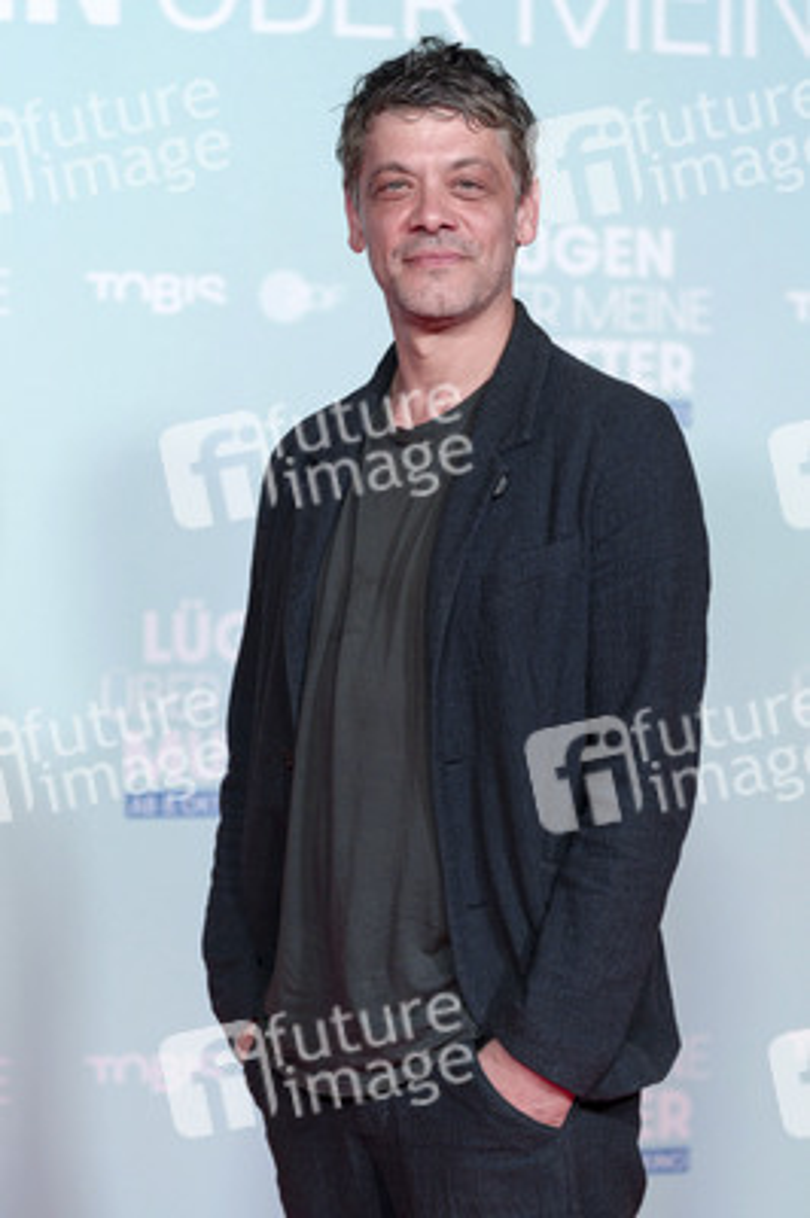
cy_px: 609
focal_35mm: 95
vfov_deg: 21.5
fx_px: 3212
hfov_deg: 14.4
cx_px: 405
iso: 500
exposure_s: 1/250
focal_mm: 95
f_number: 2.8
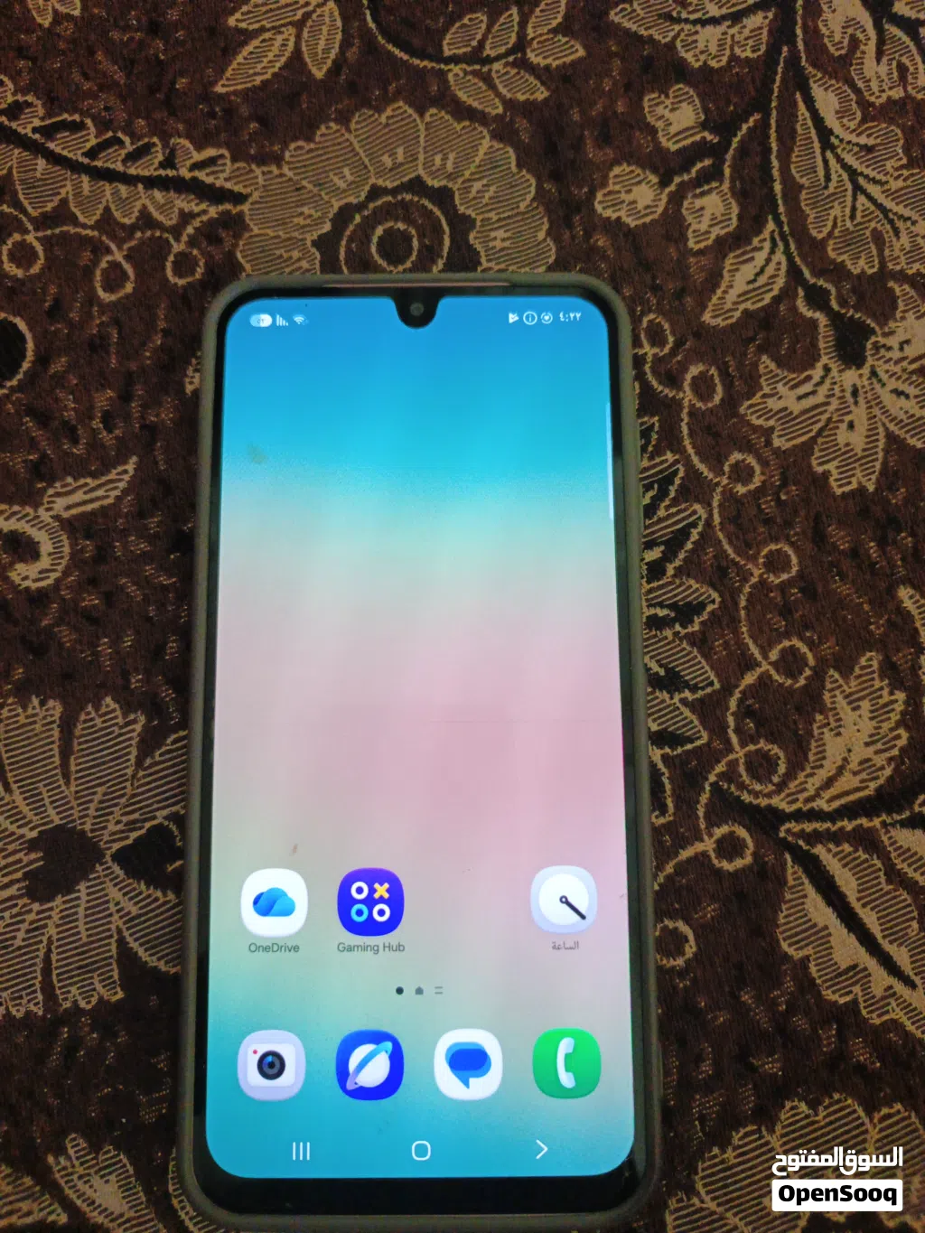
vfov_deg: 73.9
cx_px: 462
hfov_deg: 58.9
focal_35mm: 23
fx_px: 819
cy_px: 616
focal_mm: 5.89
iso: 5244
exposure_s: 1/33.3
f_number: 1.8
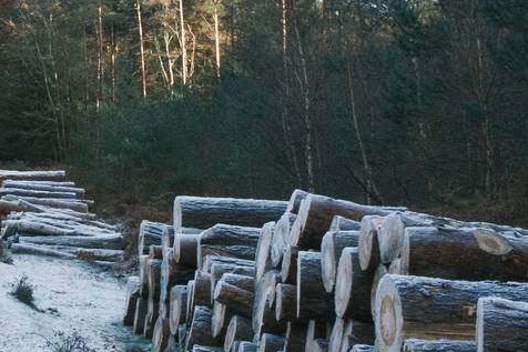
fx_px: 1627
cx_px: -250
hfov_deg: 16.8
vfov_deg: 12.2
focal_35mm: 111
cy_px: 4
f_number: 16
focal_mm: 22.3
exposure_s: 1/100
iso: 1250
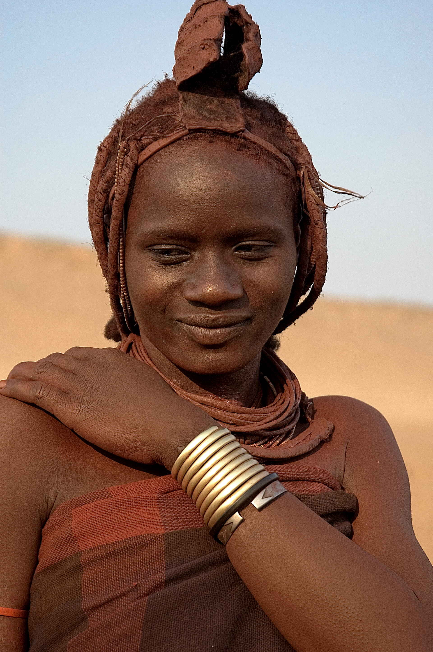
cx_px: 216
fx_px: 2223
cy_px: 326
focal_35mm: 123
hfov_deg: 11.1
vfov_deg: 16.7
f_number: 5.6
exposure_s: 1/125
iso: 200
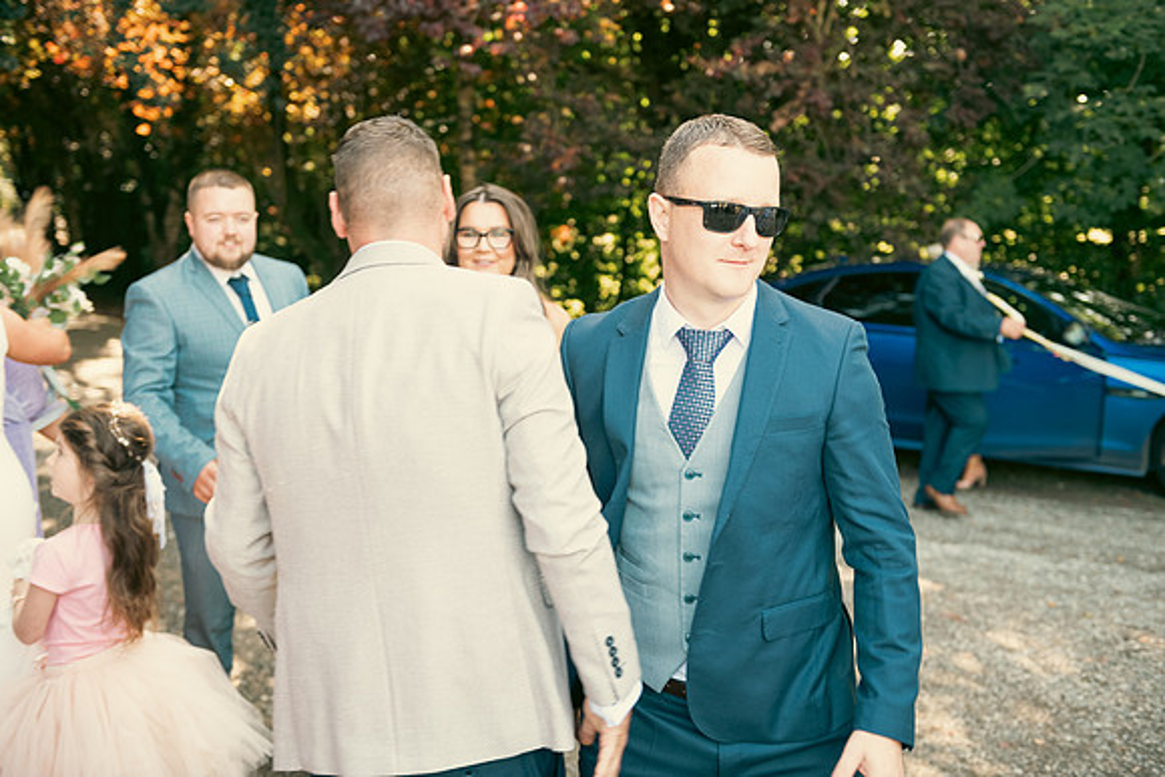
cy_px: 388
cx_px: 582
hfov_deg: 46.4
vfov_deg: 31.9
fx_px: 1359
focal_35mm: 42
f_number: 3.5
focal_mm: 42
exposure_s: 1/160
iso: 250
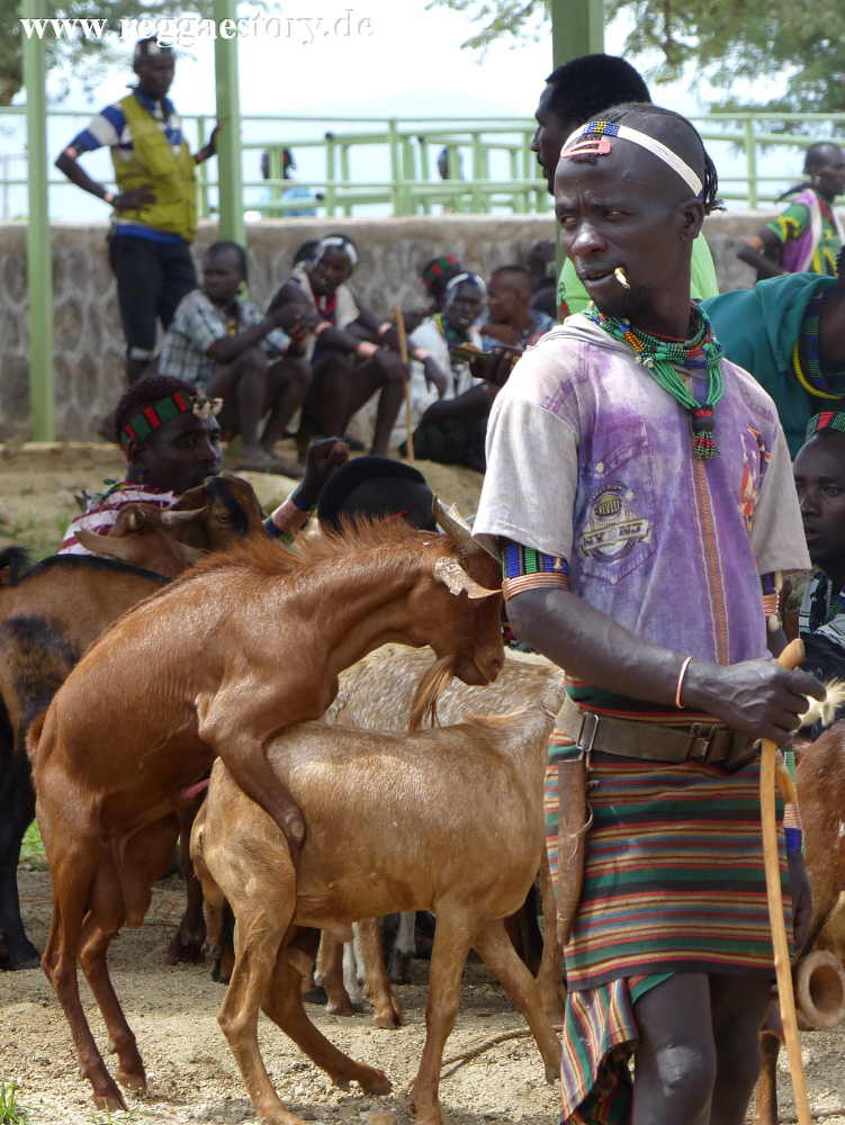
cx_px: 422
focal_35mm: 254
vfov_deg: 7.8
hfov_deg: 5.9
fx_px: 8260
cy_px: 562
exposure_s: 1/400
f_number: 4
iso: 100
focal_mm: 45.7
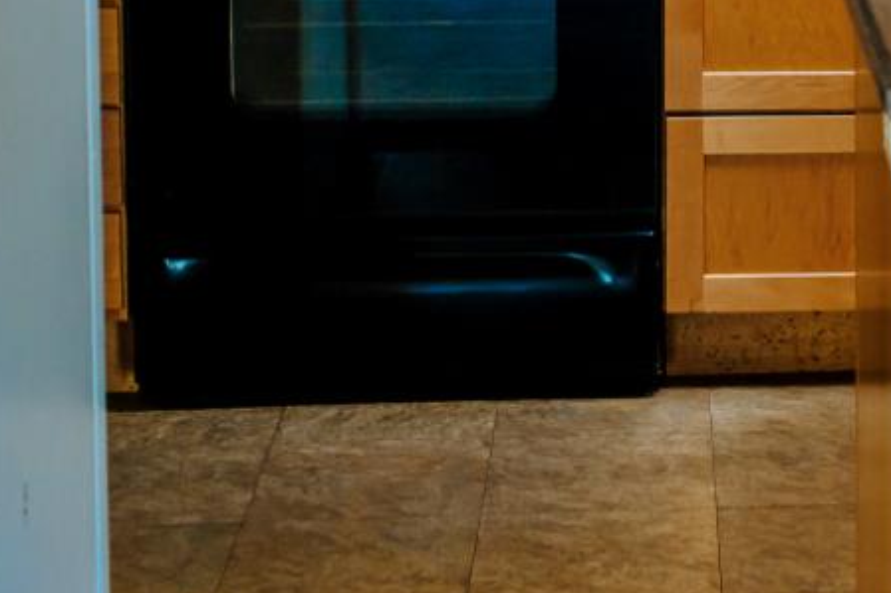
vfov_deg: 11.2
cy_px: -331
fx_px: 2895
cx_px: 935
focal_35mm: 117
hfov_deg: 17.0
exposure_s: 1/50
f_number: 4.5
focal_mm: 35
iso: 640
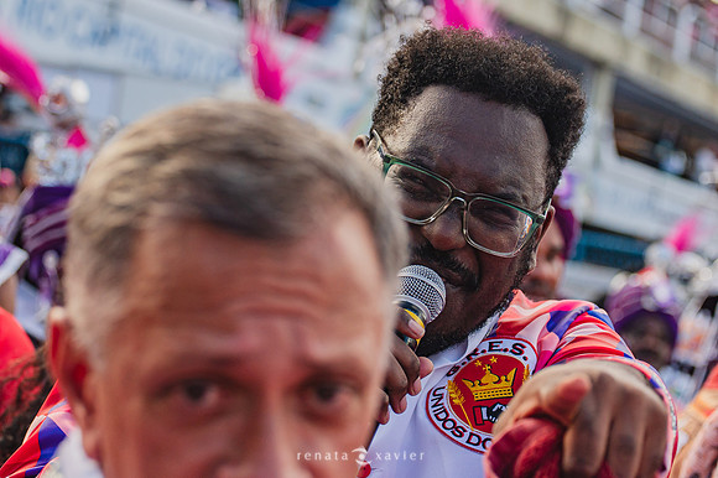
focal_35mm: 115
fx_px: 2291
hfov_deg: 17.8
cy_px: 155
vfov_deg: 11.9
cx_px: 335
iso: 400
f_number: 5.6
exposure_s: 1/1600
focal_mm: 85
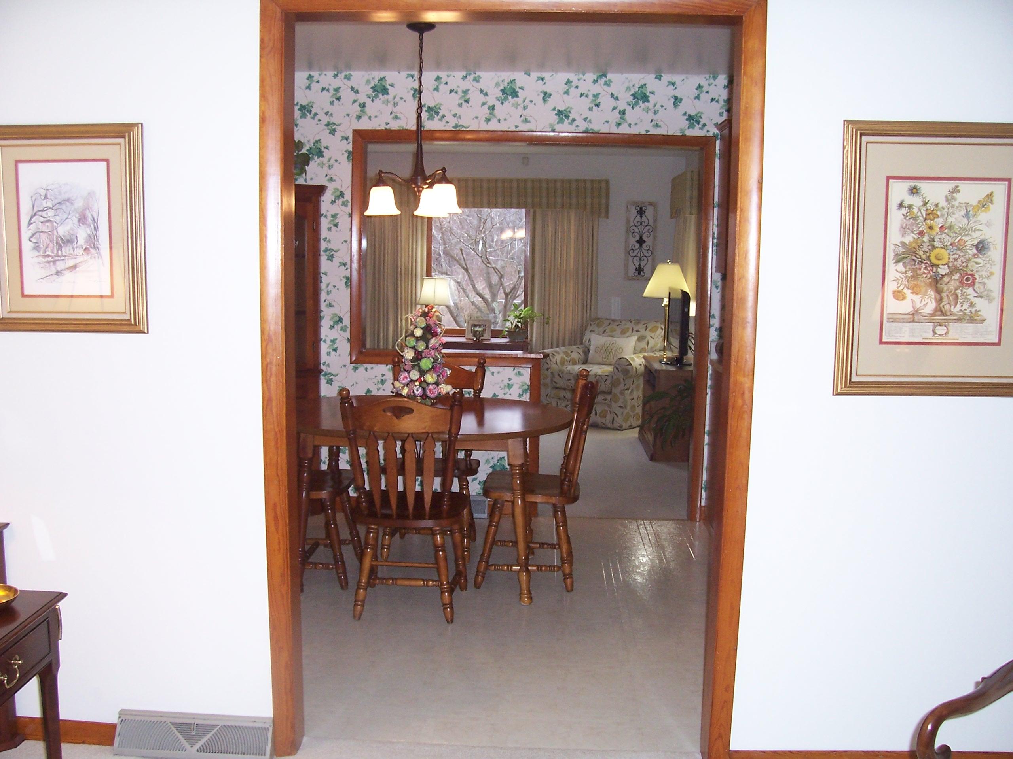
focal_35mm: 34
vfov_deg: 41.8
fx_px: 995
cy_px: 380
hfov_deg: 54.0
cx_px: 506
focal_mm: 5.6
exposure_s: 1/60
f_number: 2.7
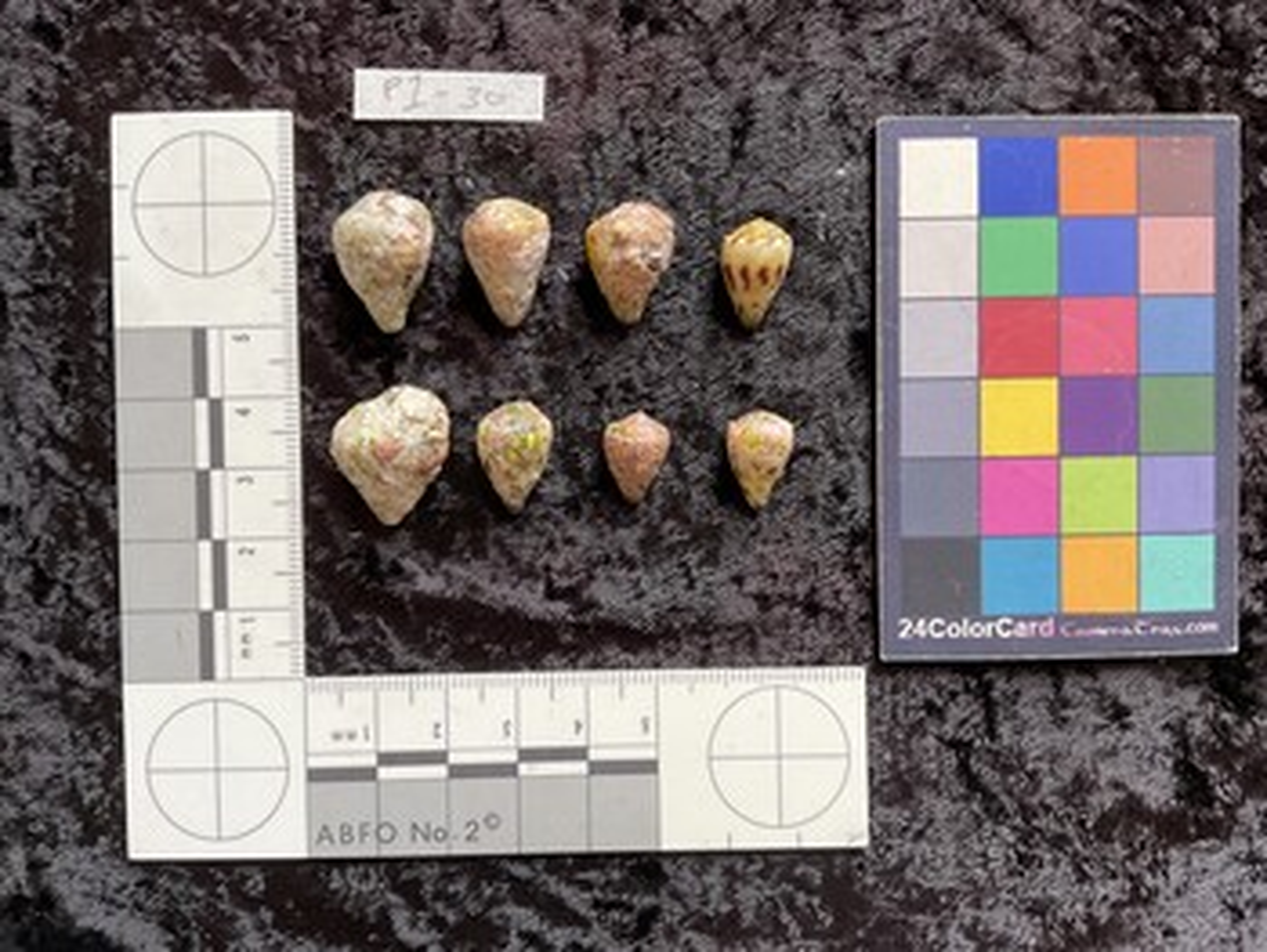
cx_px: 634
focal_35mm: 29
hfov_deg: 61.6
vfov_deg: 48.3
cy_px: 476
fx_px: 1062
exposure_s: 1/120
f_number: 1.8
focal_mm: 3
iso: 64
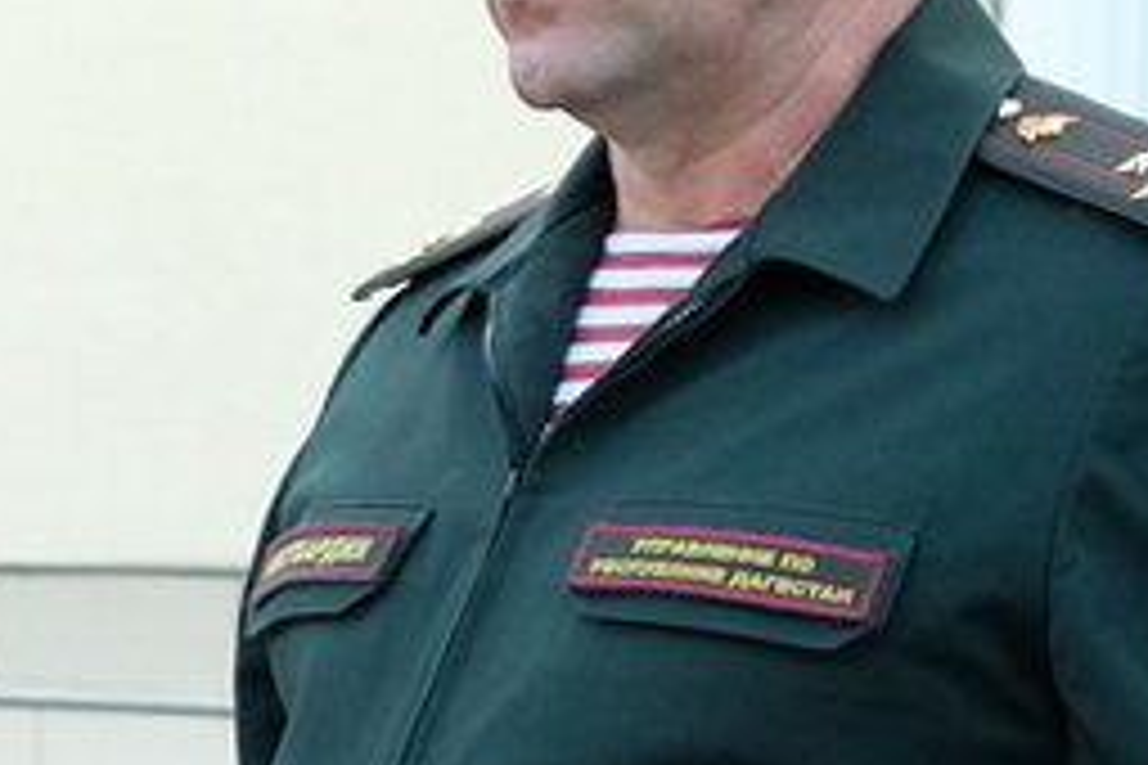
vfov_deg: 7.6
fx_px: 5708
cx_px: -149
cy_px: 758
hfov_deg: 11.3
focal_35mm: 179
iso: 2000
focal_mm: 31.5
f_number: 5.6
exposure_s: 1/680
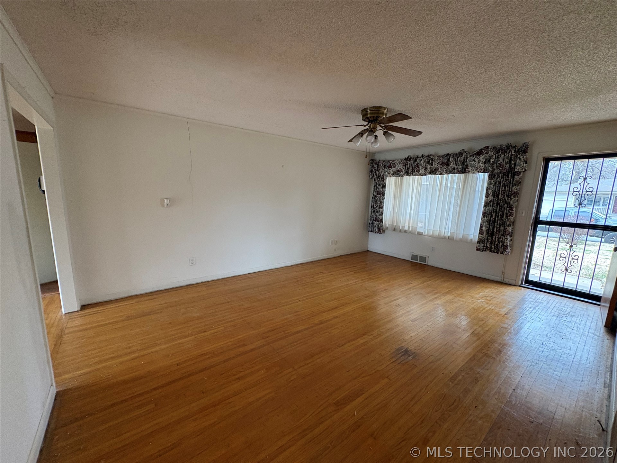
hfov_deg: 102.1
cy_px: 232
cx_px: 308
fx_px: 250
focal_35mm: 14
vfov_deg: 85.7
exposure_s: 1/60
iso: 320
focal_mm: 2.22
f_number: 2.2
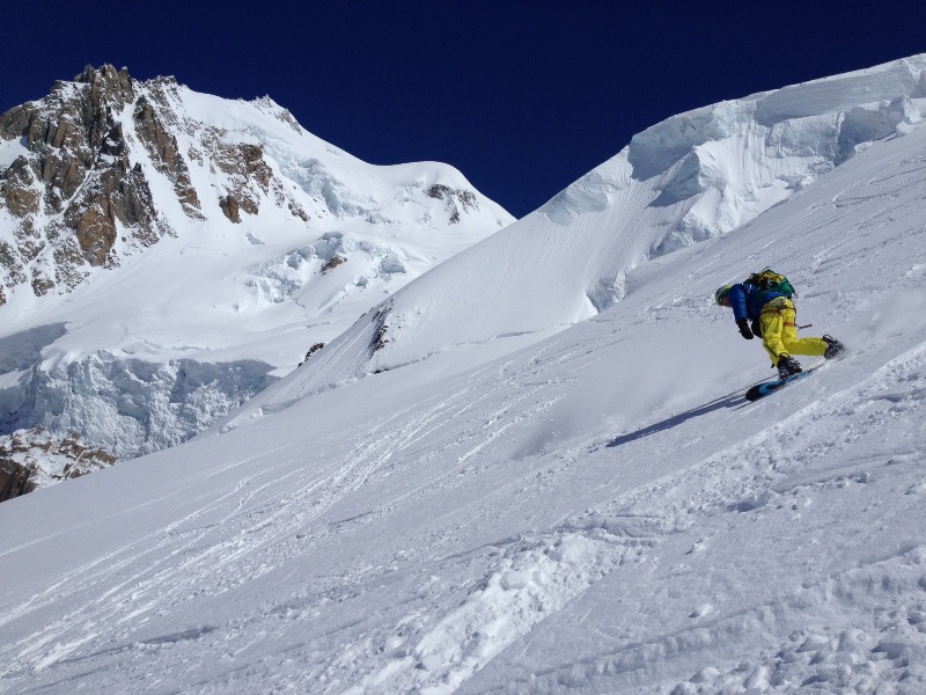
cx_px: 463
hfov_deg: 52.6
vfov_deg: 40.7
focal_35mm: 35
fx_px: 936
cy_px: 348
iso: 50
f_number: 2.4
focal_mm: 4.28
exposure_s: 1/11111
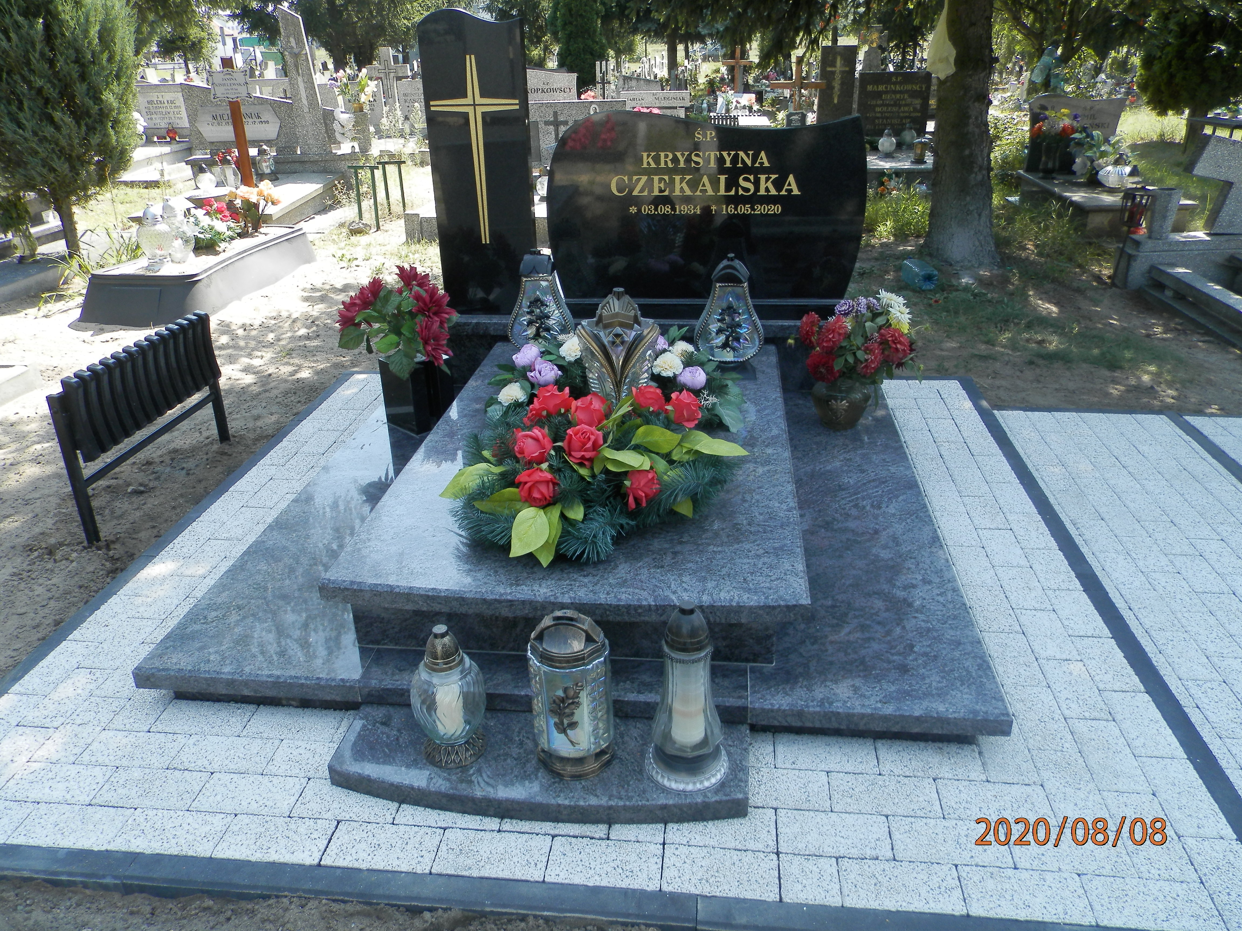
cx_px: 621
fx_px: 897
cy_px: 466
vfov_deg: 54.9
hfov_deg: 69.4
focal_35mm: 25
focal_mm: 4.5
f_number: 3.1
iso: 80
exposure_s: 1/200
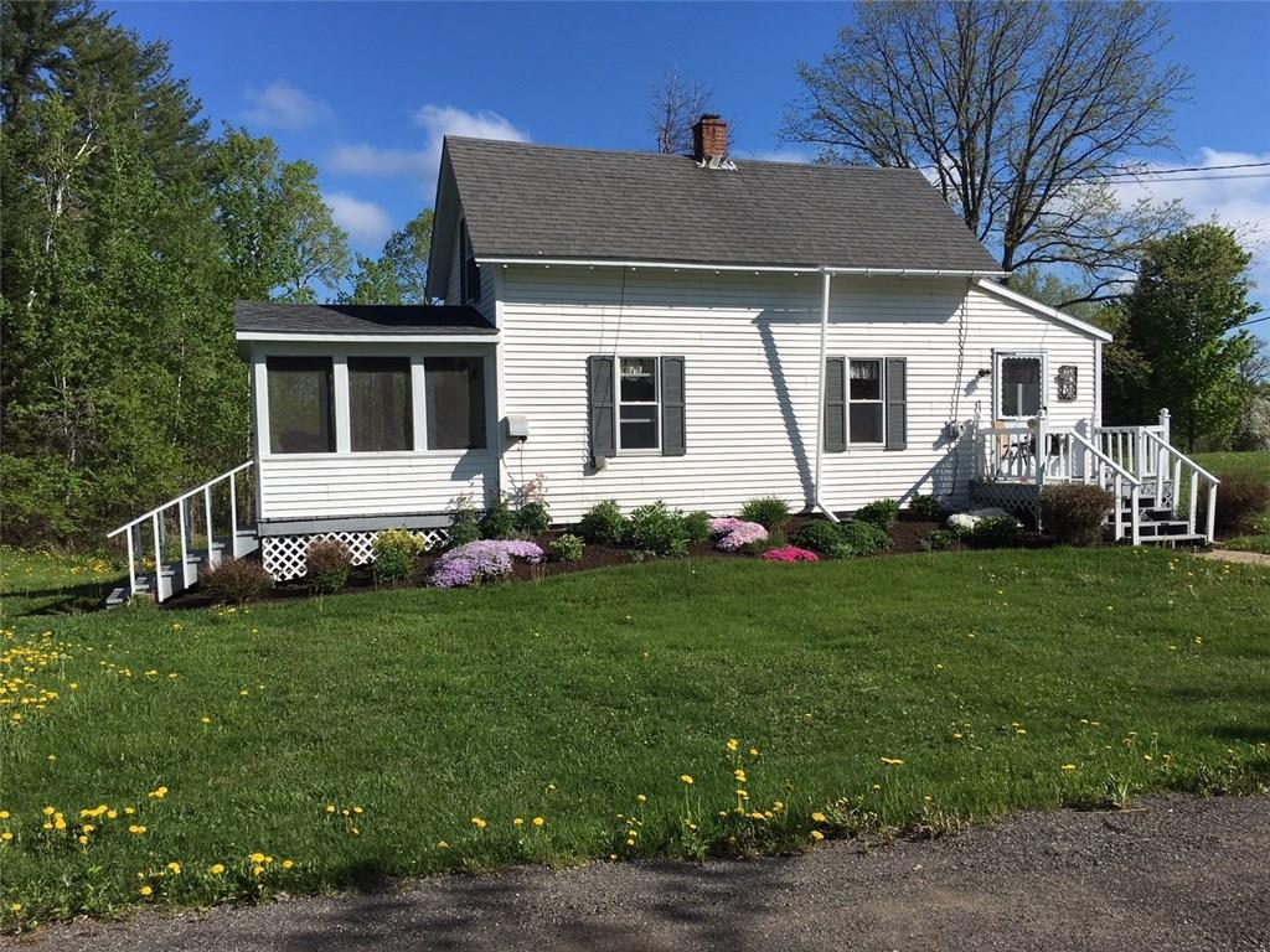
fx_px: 1064
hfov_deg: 61.7
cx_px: 635
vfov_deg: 48.2
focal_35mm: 29
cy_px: 476
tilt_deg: -0.8
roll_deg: +1.3
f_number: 2.2
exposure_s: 1/2262
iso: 25
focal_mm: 4.15
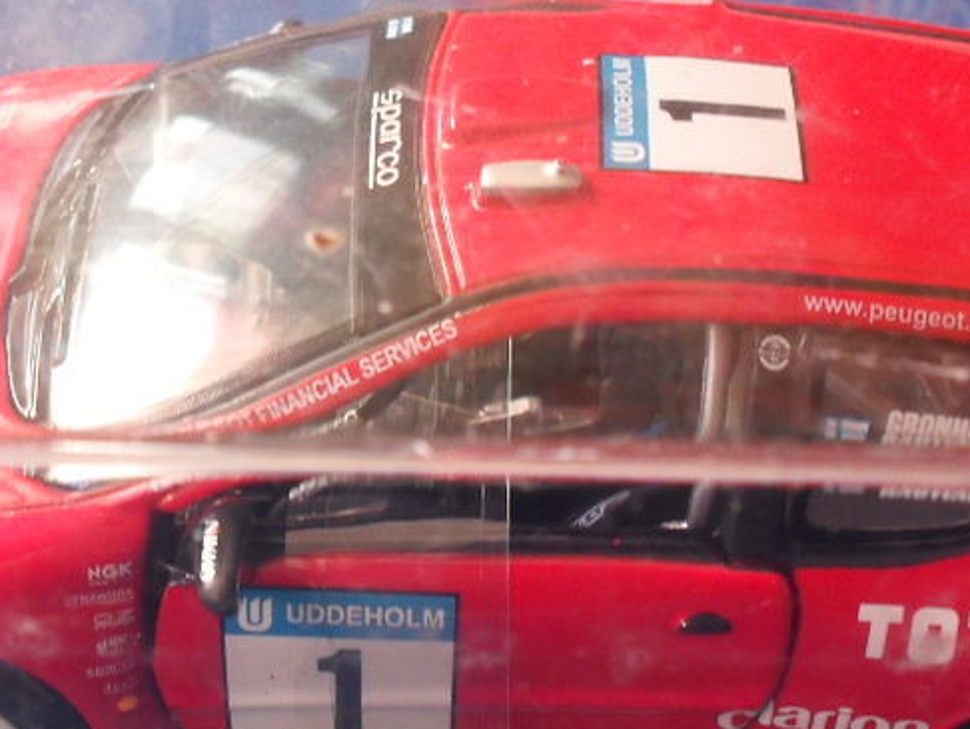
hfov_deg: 27.0
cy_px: 469
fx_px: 2019
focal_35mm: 72
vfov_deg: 20.4
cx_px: 529
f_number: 3.2
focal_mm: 6.3
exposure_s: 1/20
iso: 200
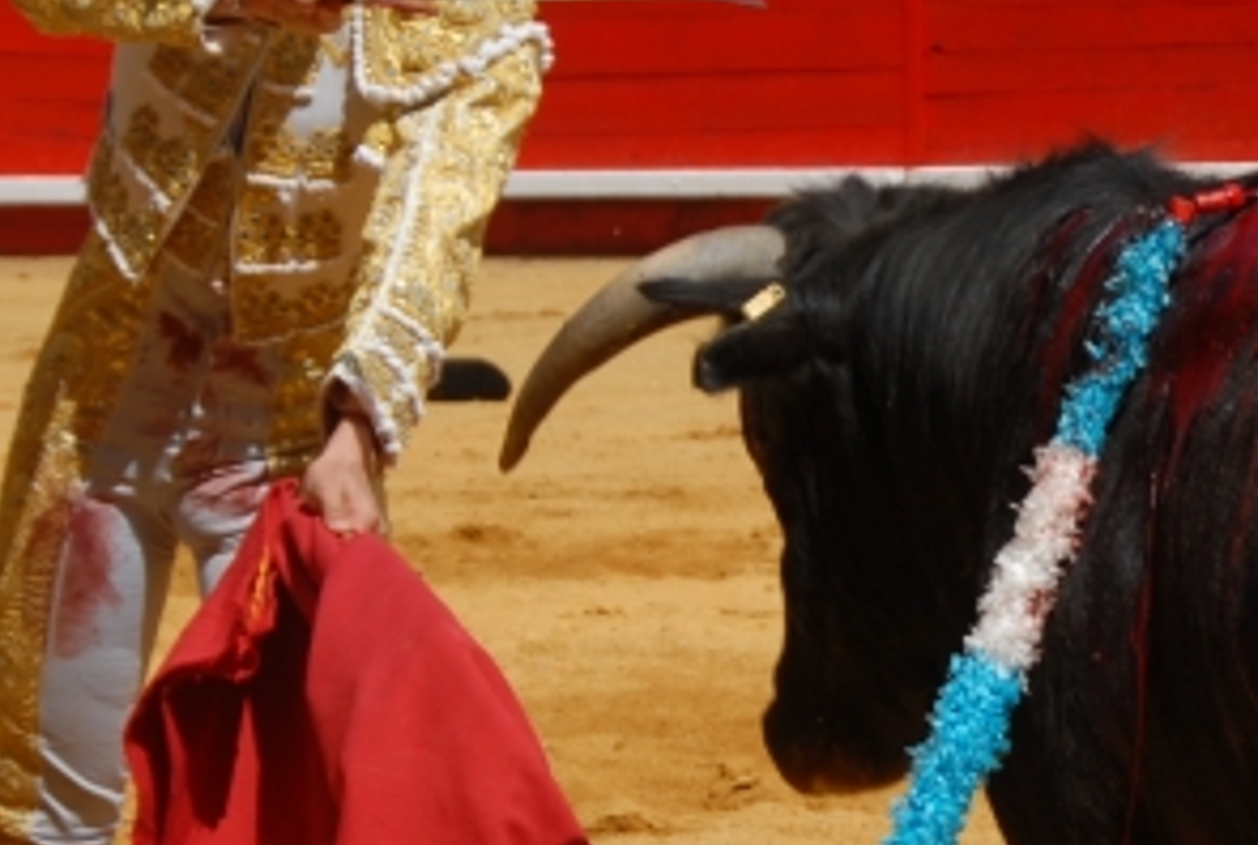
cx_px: 1267
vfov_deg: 4.4
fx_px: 10925
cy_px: 617
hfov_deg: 6.6
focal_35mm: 312
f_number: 8
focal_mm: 60
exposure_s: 1/350
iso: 100
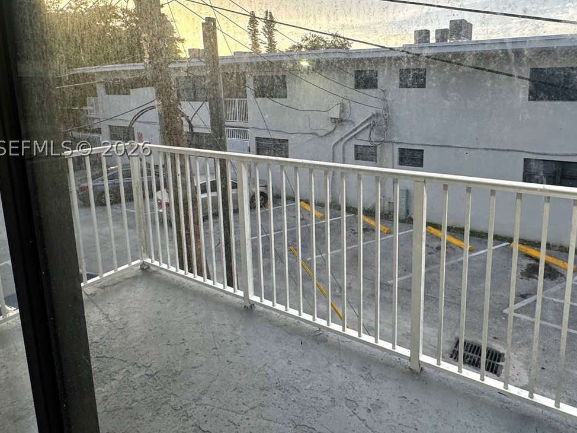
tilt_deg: -9.2
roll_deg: +1.2
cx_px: 333
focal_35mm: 23
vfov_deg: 57.7
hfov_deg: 73.5
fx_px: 383
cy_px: 148
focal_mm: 2.22
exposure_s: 1/120
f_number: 2.2
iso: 50
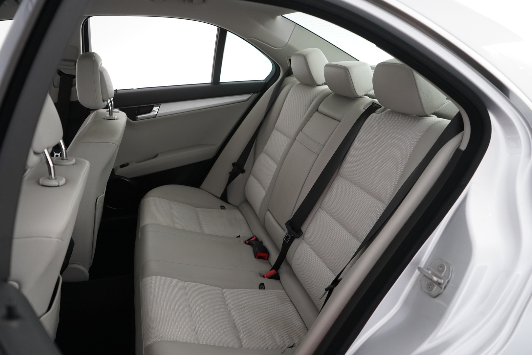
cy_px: 178
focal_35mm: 28
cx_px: 266
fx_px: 414
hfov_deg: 65.5
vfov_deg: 46.4
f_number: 3.5
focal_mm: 28
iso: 1600
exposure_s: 1/40
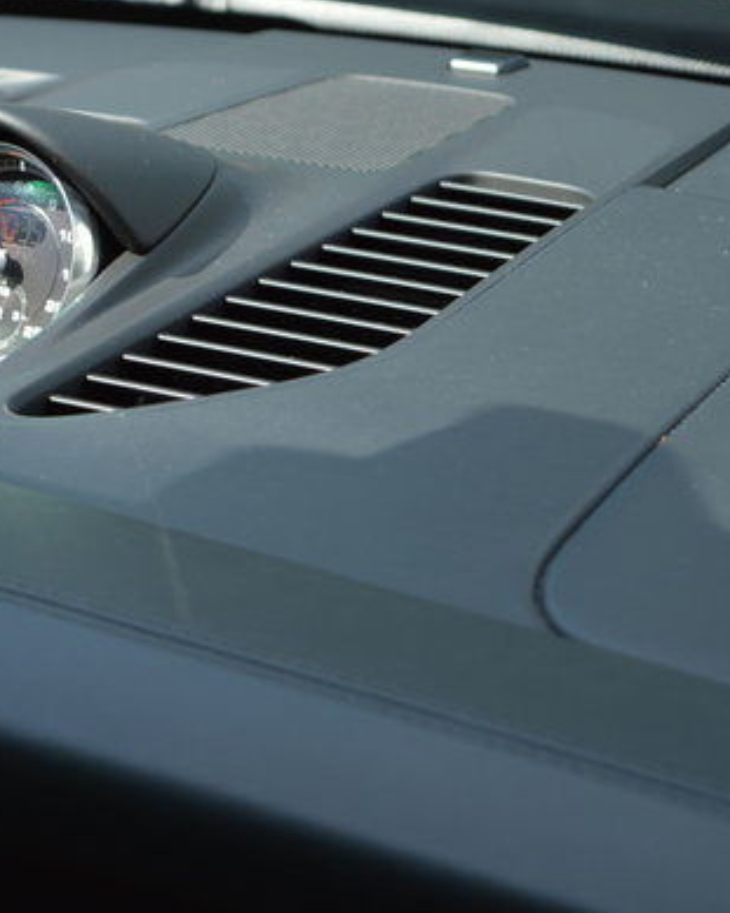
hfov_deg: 10.0
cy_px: 327
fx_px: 4132
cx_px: -54
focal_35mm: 153
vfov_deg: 12.6
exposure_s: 1/125
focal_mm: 55
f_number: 5.6
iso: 110
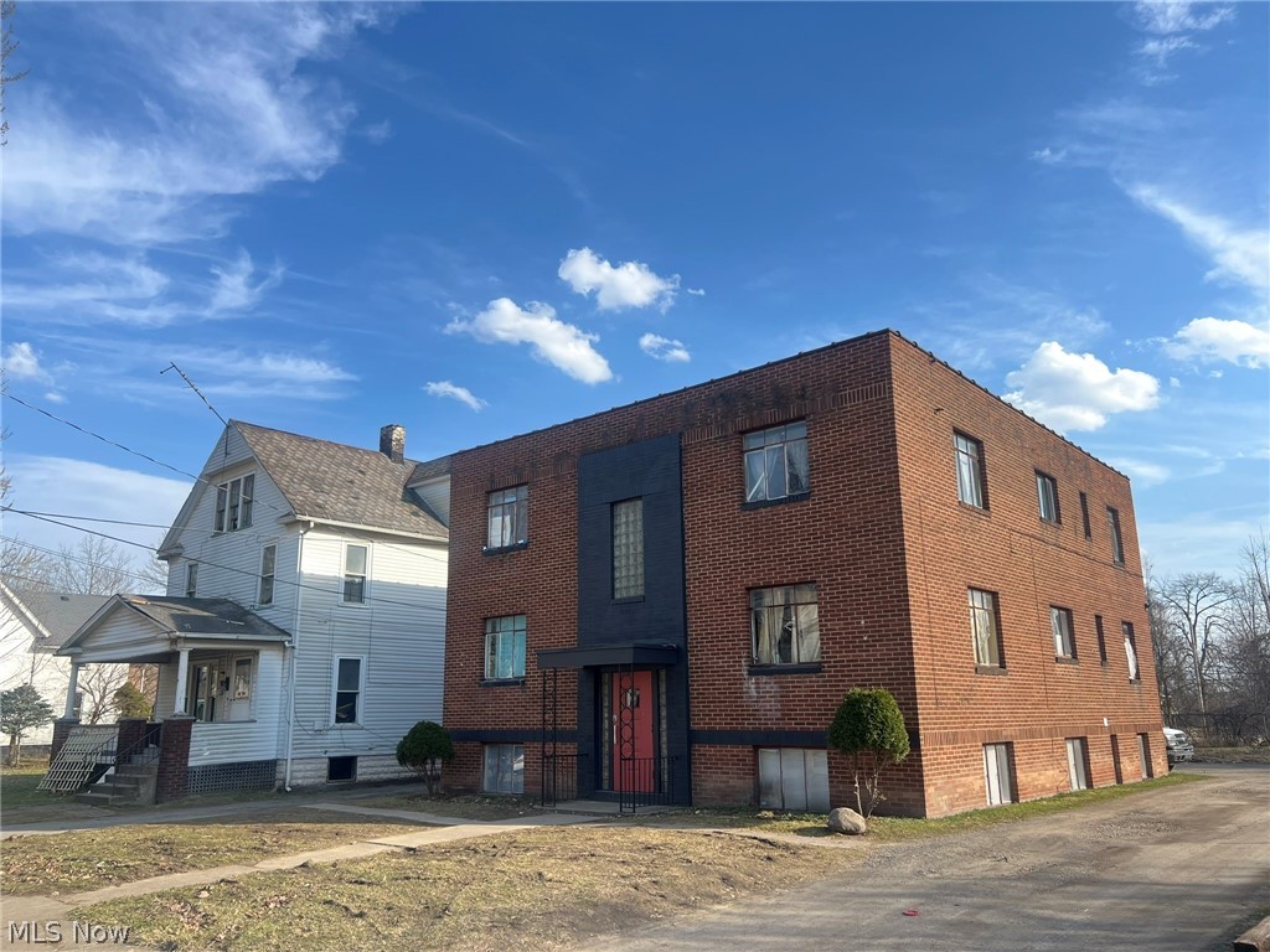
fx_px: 954
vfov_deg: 53.1
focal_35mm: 26
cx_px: 635
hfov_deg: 67.3
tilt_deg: +12.8
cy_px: 476
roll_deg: +0.6
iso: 50
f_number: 1.5
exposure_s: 1/763
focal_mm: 5.7
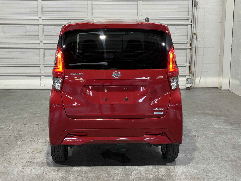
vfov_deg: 28.0
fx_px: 362
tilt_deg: -9.8
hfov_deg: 36.8
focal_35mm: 52
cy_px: 92
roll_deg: -0.2
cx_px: 116
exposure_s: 1/60
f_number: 1.78
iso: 125
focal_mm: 6.76
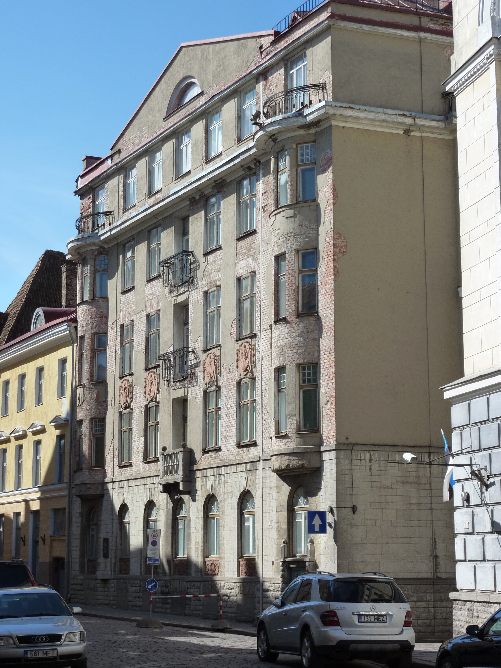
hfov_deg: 21.9
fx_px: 1293
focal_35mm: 67
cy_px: 334
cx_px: 250
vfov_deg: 29.0
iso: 125
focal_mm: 11
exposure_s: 1/500
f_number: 5
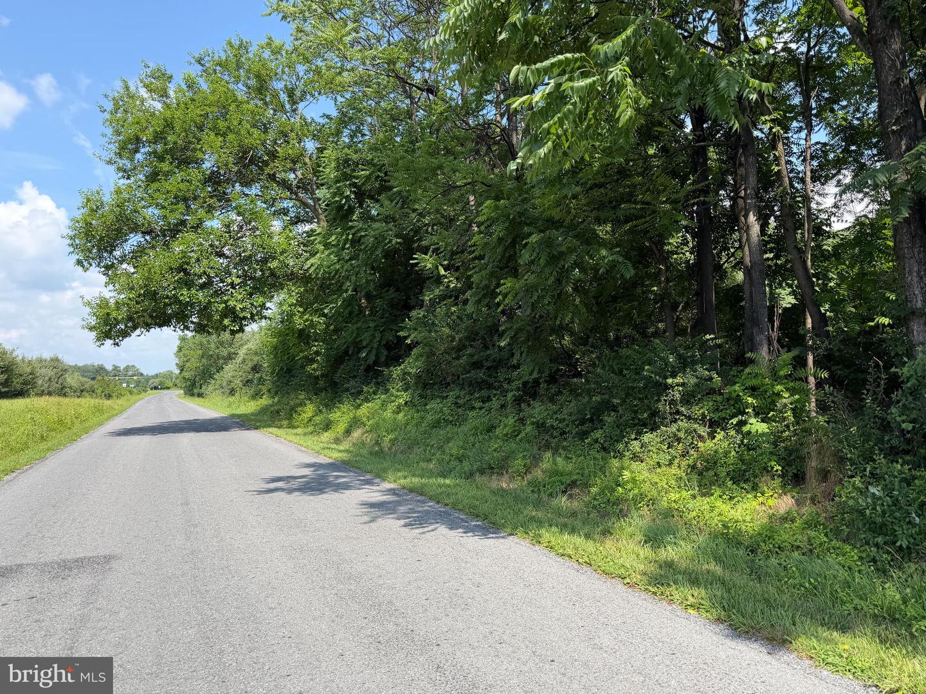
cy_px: 347
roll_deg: +0.4
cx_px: 463
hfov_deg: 71.6
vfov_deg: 56.8
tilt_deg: -1.4
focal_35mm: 24
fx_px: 642
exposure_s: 1/2169
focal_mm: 6.76
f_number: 1.78
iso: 80
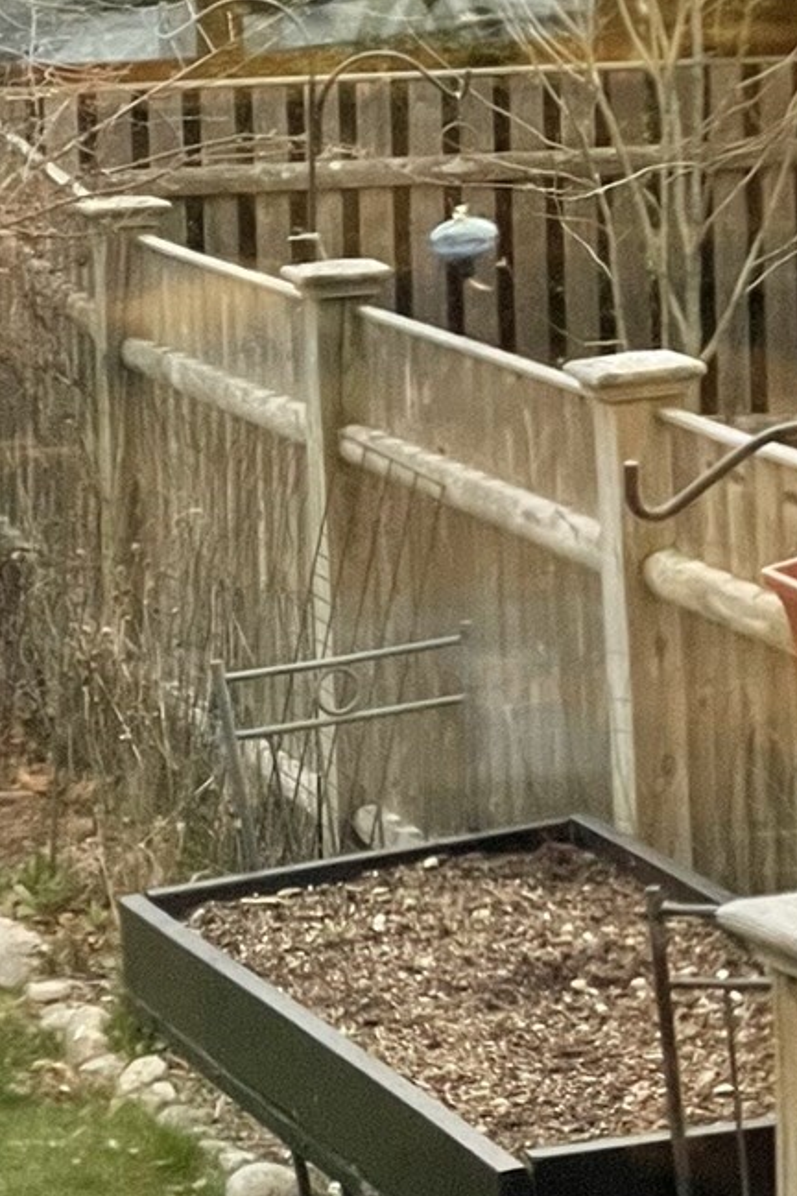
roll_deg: +1.8
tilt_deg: -2.3
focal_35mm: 171
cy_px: -15
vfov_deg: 11.9
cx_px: 1000
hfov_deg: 7.9
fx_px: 5678
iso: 125
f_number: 2
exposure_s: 1/120
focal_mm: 6
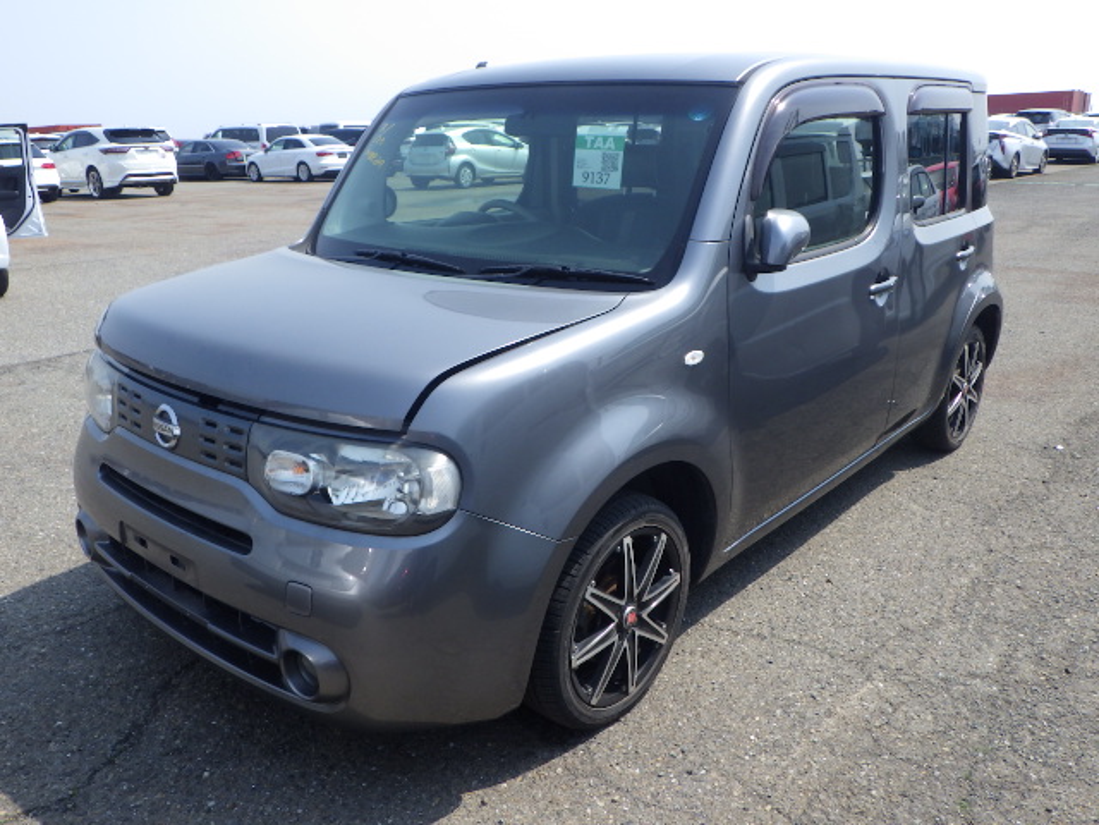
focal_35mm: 28
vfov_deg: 49.7
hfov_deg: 63.4
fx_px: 889
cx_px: 550
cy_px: 412
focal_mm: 5
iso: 125
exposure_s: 1/640
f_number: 4.2
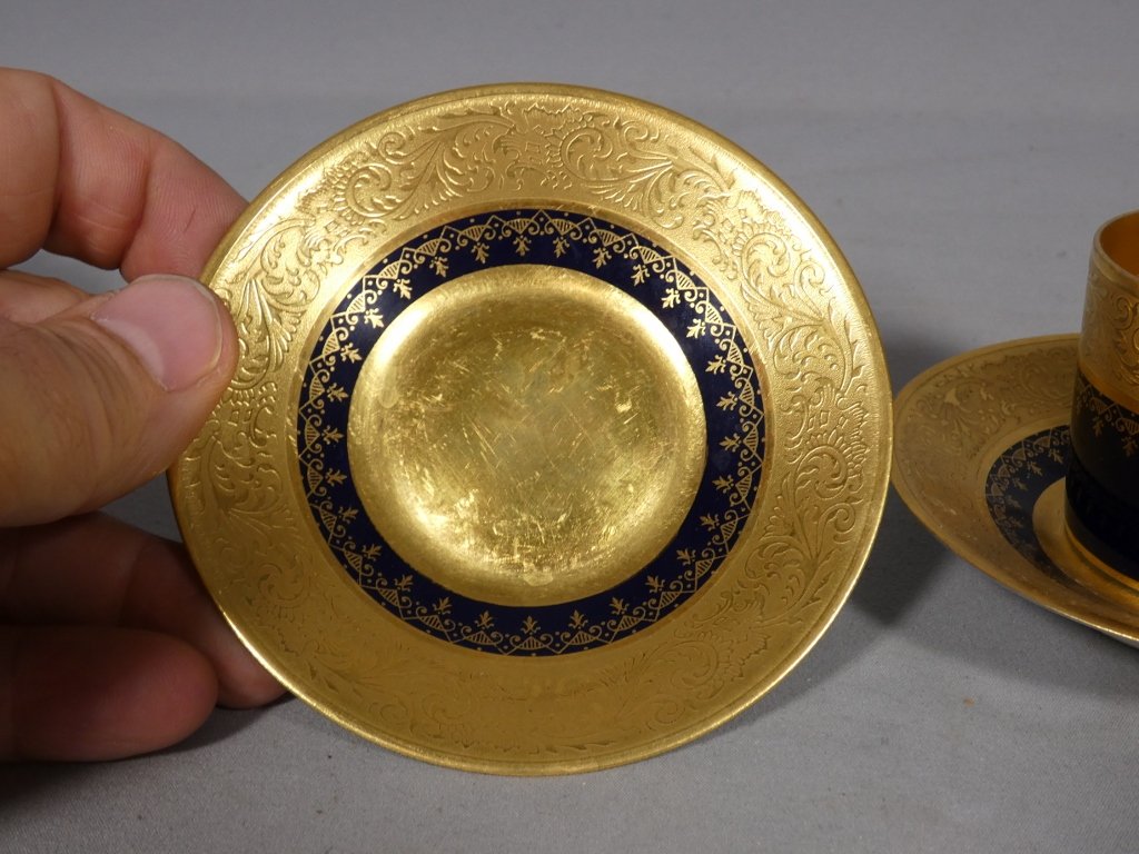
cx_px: 570
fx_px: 1415
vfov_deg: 33.6
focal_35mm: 43
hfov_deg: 43.9
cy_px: 427
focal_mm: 7.8
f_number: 3.7
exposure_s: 1/80
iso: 160
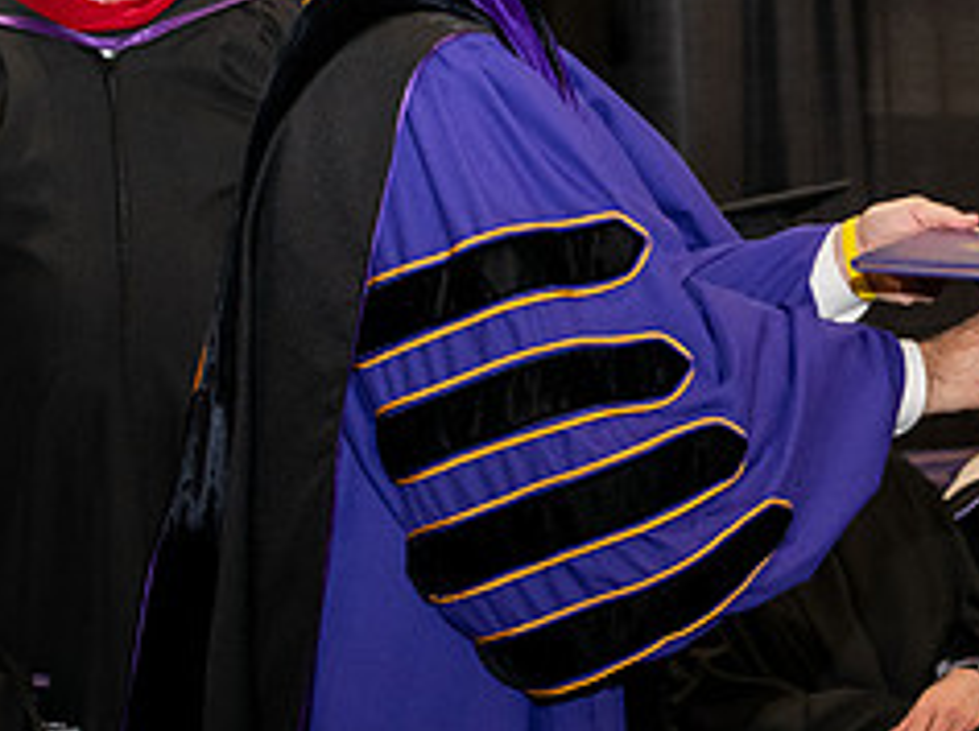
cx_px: 884
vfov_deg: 8.9
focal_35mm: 165
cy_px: 118
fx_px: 4659
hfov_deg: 11.9
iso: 2000
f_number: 5
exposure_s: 1/200
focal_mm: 70
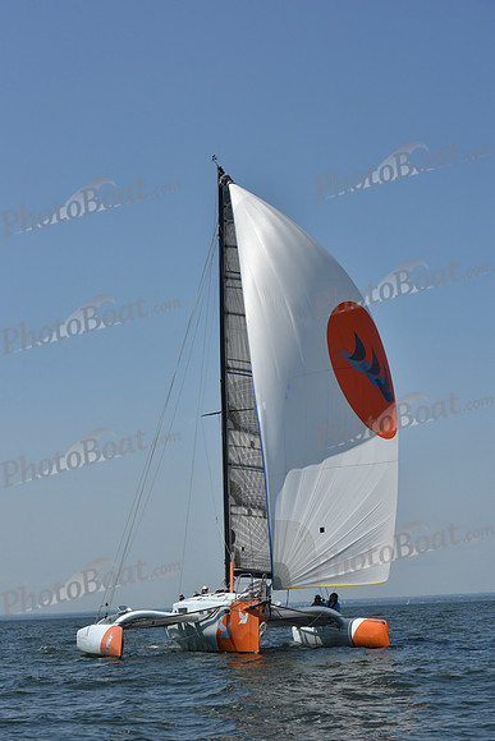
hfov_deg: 19.5
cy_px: 370
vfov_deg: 28.8
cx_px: 248
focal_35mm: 70
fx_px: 1443
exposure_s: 1/1250
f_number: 10
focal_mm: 70
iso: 250
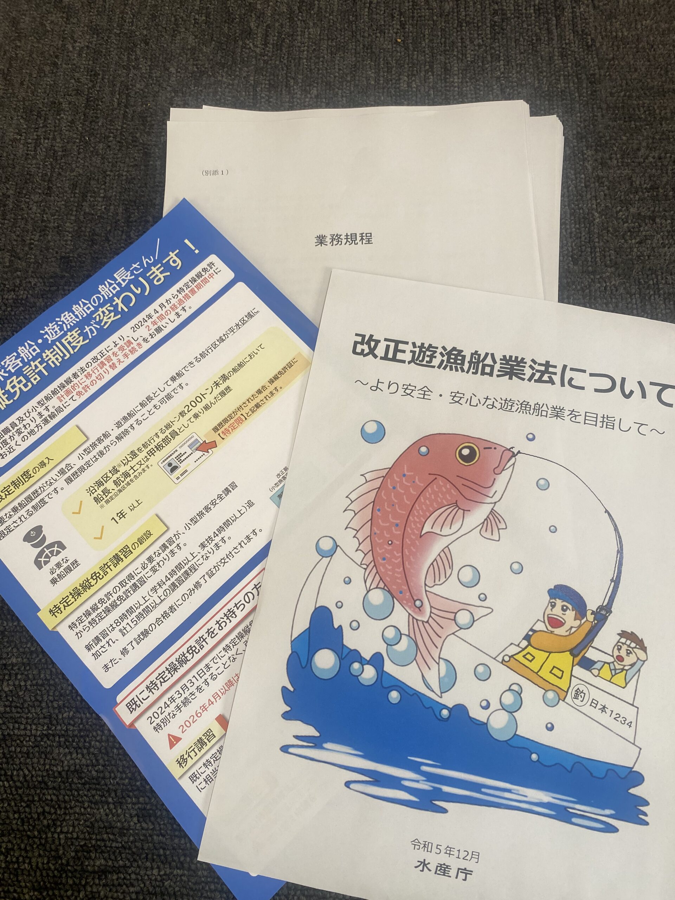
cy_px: 450
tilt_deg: -73.1
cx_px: 338
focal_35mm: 26
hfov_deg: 53.1
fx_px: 676
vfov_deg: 67.3
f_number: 1.8
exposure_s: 1/120
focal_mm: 4.25
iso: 80
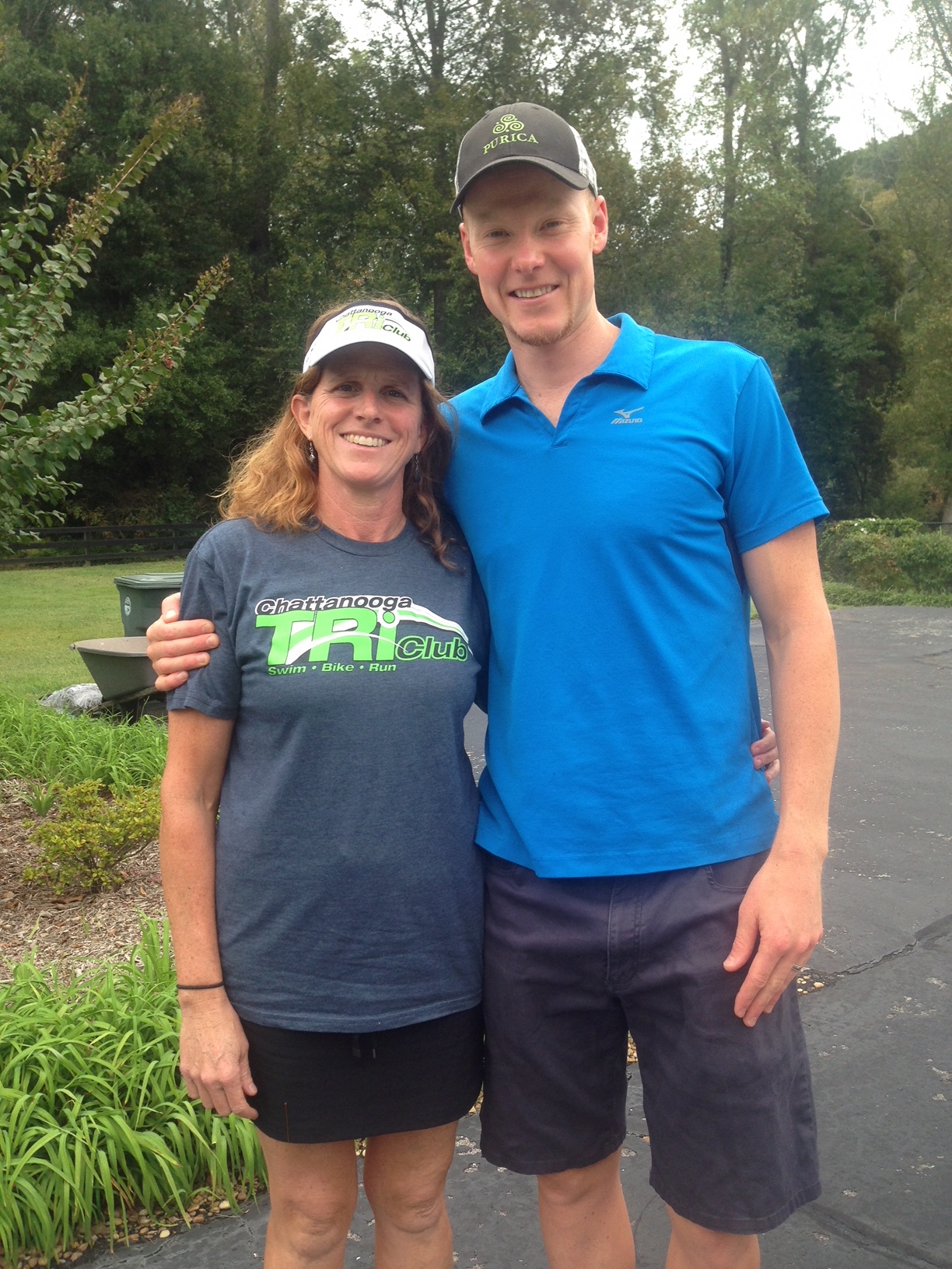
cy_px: 634
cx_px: 476
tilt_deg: -2.8
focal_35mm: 33
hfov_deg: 42.9
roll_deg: +0.8
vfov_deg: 55.4
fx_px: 1210
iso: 50
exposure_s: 1/184
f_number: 2.4
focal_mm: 4.12
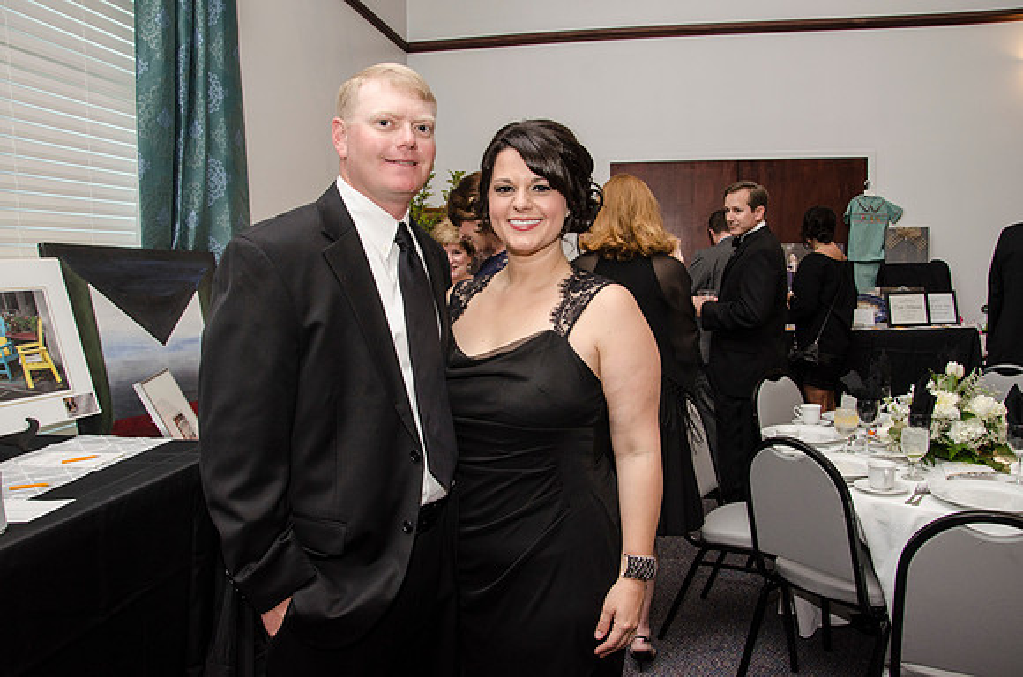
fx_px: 766
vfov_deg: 47.7
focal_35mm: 27
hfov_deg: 67.5
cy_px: 338
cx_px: 512
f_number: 6.3
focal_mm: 18
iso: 500
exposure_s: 1/80
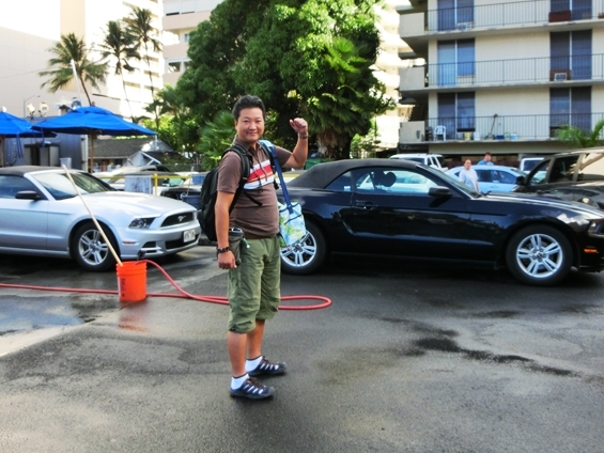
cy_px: 194
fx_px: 593
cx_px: 303
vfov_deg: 41.7
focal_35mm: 34
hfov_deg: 53.9
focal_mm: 4.24
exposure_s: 1/320
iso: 80
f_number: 3
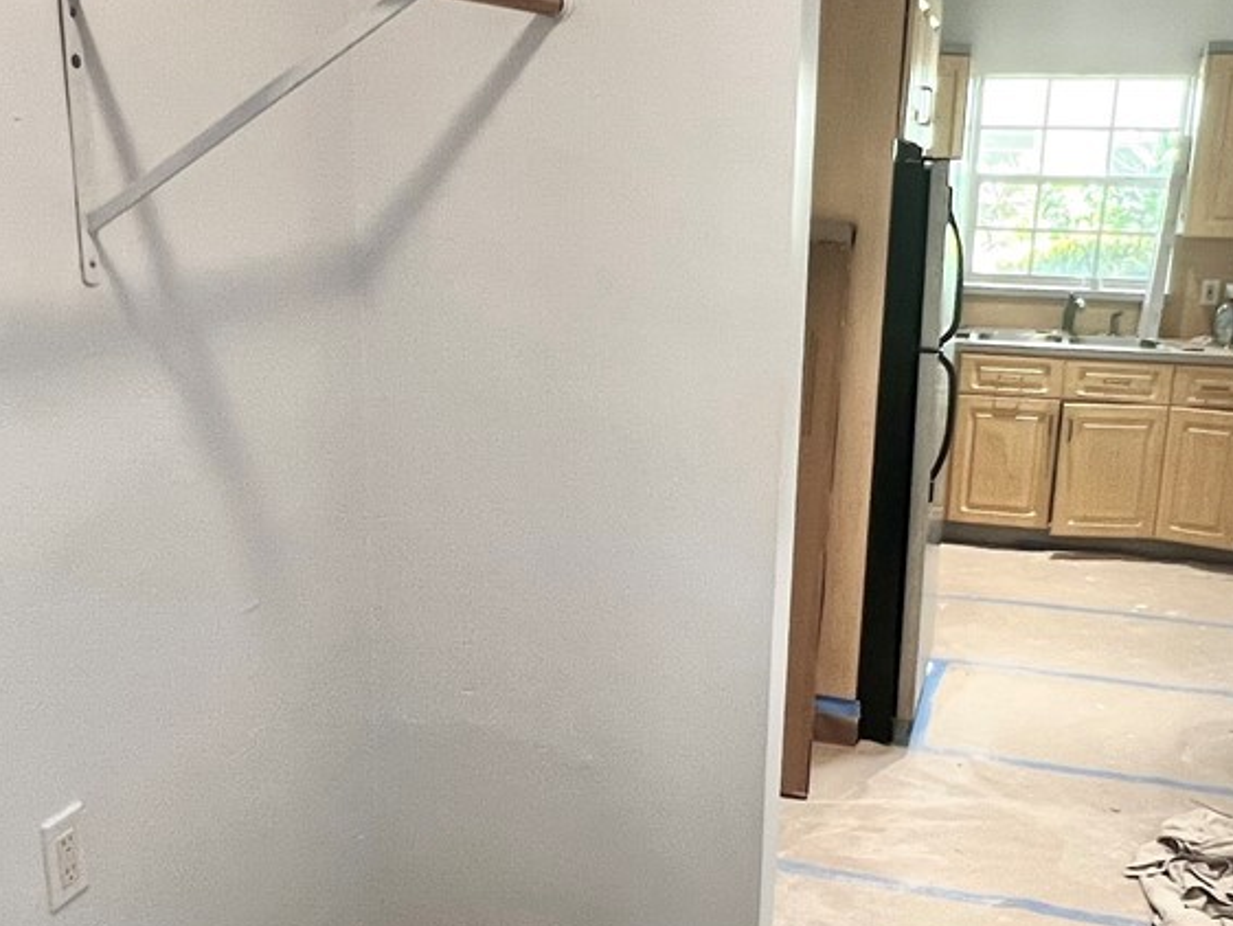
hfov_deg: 50.1
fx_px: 1318
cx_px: 595
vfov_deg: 38.5
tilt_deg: -16.6
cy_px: 553
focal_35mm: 37
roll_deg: -1.3
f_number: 1.8
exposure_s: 1/60
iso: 200
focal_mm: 1.57
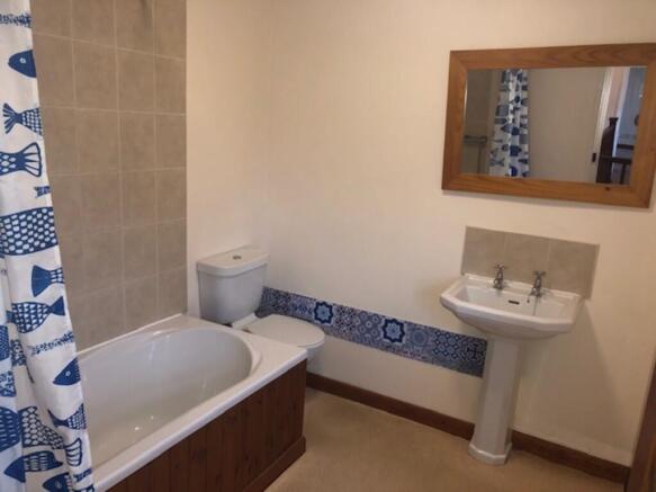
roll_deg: -3.0
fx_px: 531
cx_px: 328
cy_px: 246
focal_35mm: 28
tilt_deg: -14.3
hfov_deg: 63.5
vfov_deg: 49.7
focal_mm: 4
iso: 80
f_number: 1.8
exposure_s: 1/17
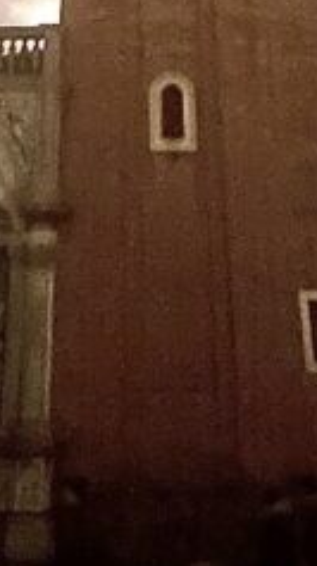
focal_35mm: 66
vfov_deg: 25.5
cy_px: -244
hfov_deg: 18.2
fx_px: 988
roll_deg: -0.1
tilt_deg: +37.8
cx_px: 95
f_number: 2.2
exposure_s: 1/10
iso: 1250
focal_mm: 2.22
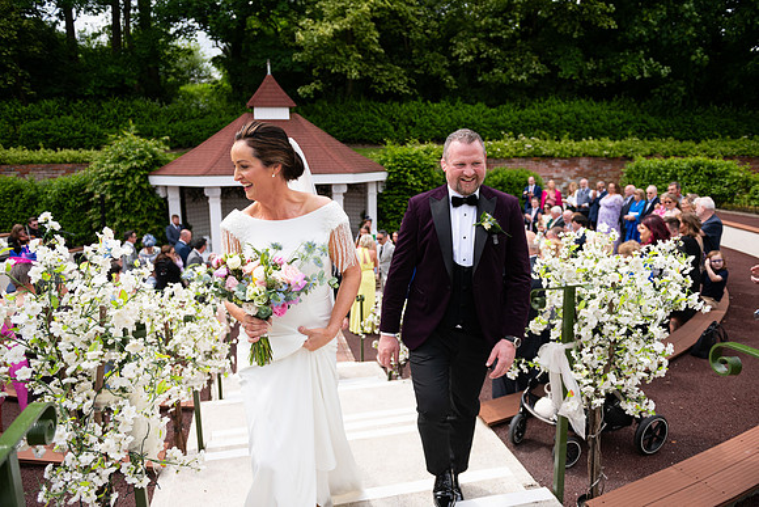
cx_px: 380
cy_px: 254
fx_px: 506
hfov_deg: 73.7
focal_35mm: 24
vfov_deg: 53.2
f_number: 3.5
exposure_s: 1/2500
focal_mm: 24
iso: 250
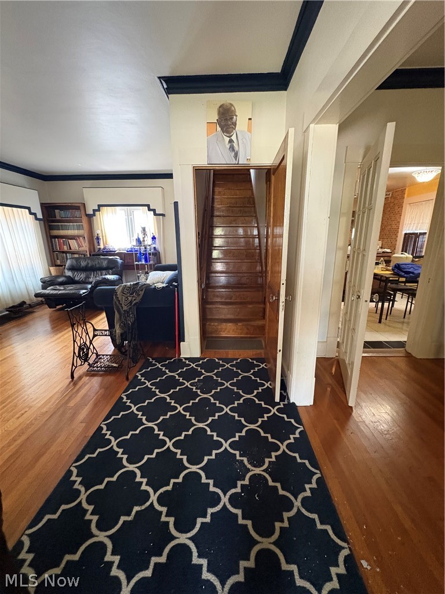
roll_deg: +1.0
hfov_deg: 85.7
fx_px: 240
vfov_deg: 102.1
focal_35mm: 14
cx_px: 222
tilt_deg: -11.7
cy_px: 297
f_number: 2.2
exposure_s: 1/40
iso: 1000
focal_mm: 2.22
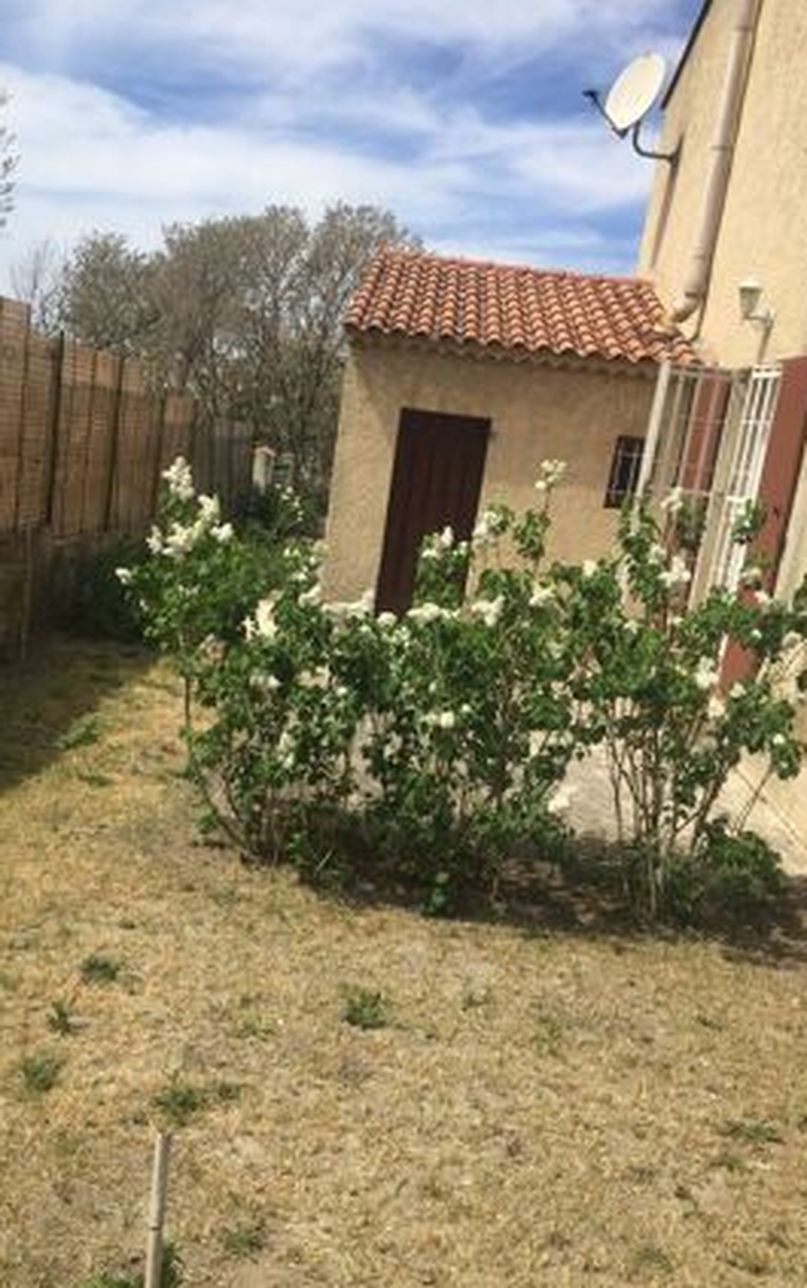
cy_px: 647
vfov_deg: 61.2
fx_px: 1089
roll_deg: -6.5
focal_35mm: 31
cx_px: 338
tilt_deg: -11.8
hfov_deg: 40.5
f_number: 2.2
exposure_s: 1/2326
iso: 32
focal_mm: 4.15
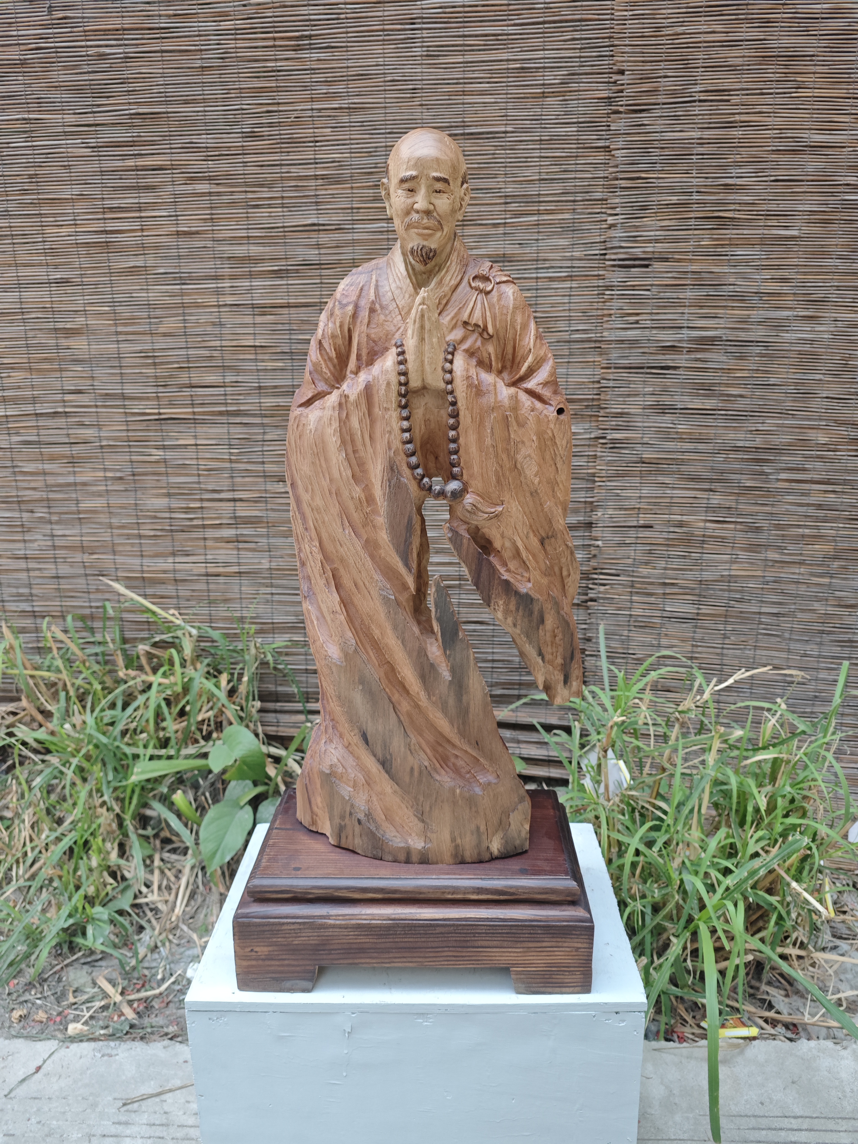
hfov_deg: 58.9
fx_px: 760
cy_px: 572
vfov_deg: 73.9
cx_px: 429
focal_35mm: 23
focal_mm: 6.55
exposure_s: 1/300
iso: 1250
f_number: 1.6
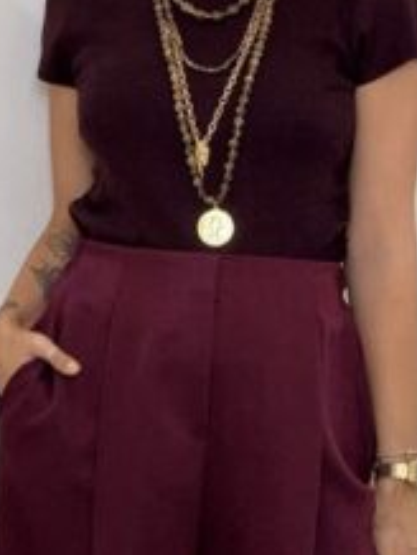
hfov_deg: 13.5
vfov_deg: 17.9
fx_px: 1763
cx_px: 203
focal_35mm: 110
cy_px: 303
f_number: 1.9
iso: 100
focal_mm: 2.71
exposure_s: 1/60
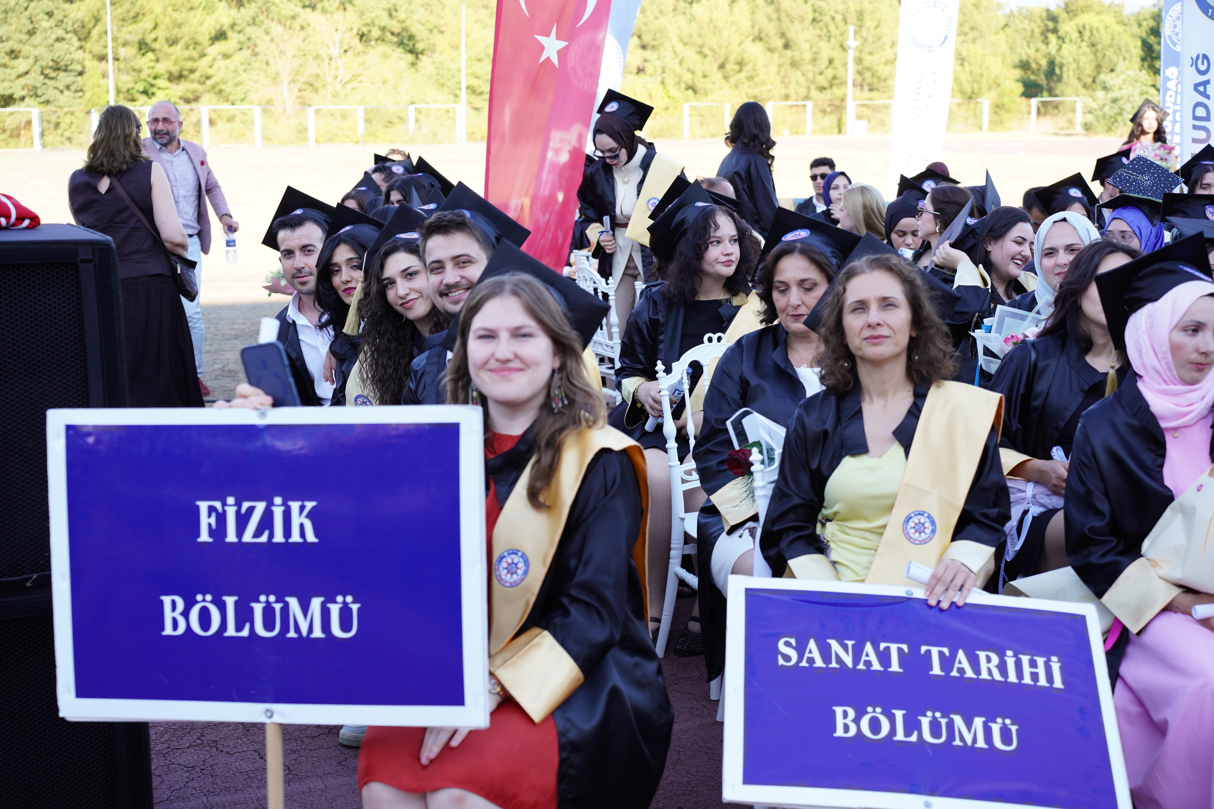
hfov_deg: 40.3
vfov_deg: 27.5
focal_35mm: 49
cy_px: 404
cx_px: 607
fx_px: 1652
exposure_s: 1/500
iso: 400
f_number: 4
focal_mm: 49
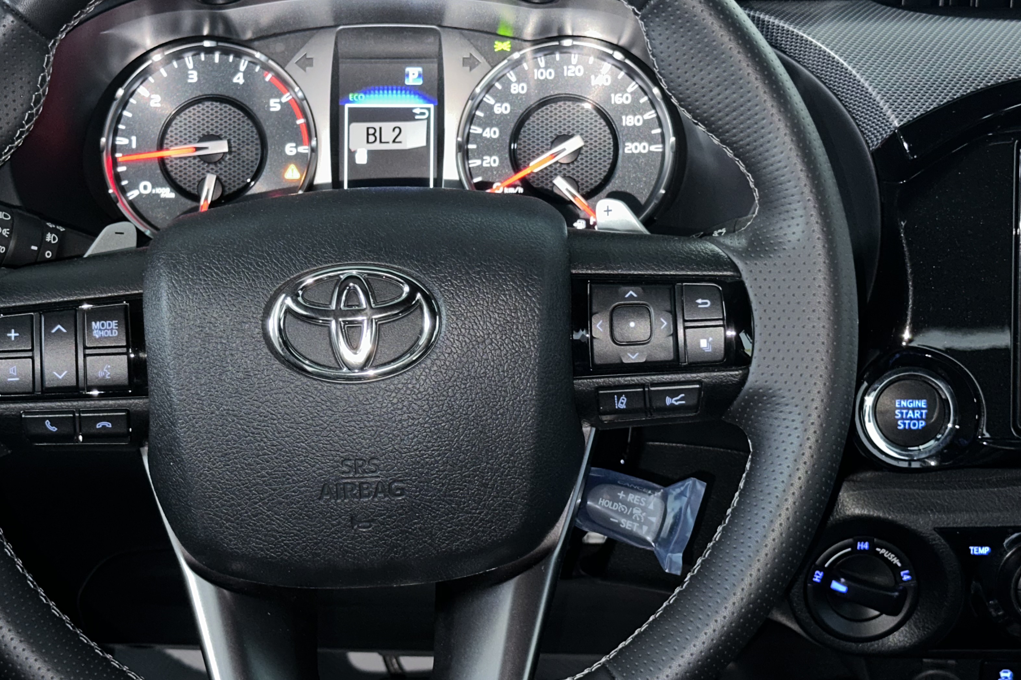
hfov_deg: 31.3
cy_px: 314
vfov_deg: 21.2
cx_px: 400
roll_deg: +0.2
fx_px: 1815
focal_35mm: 64
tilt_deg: -21.3
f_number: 1.78
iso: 64
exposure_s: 1/4
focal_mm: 6.86
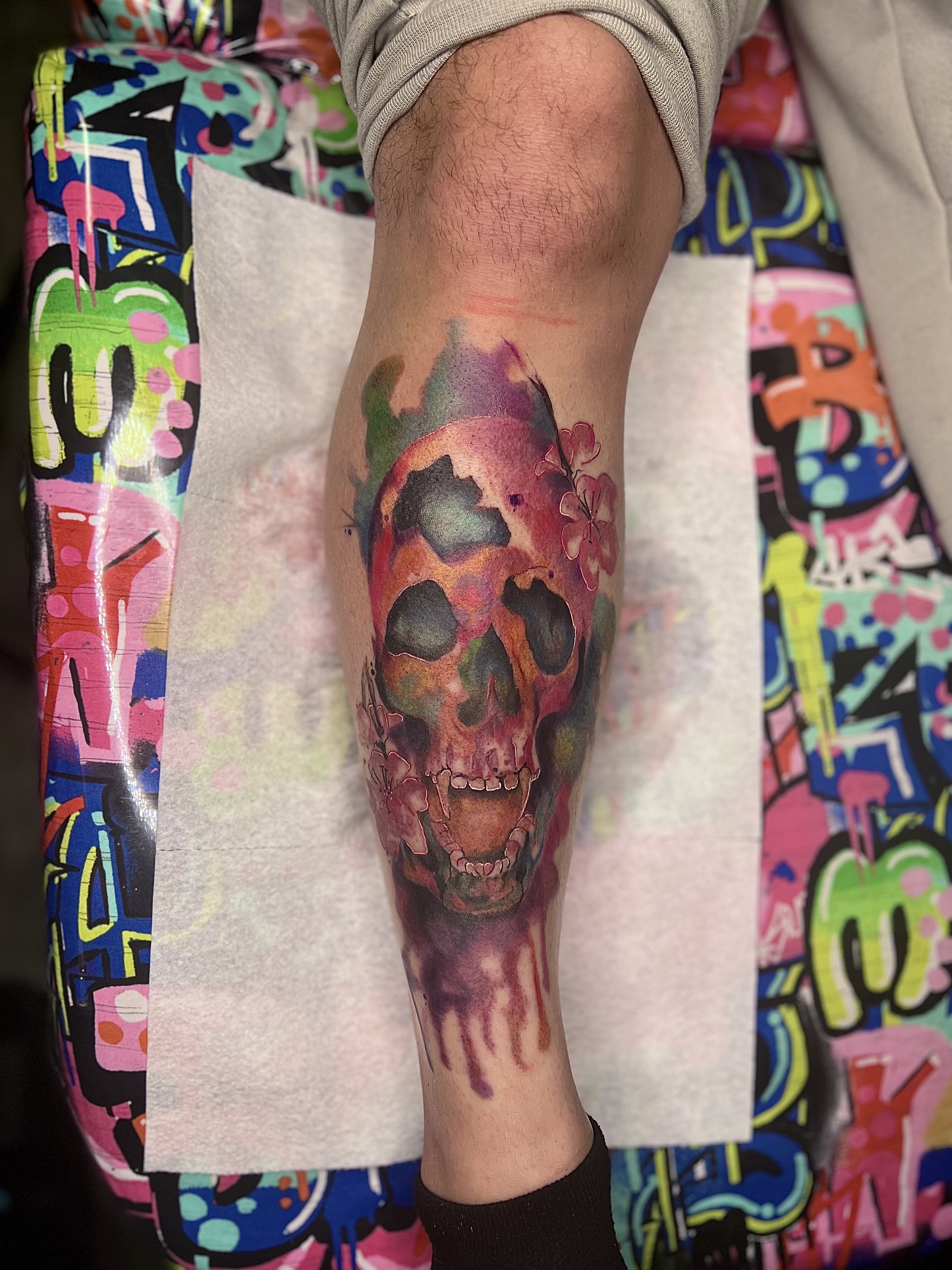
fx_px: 953
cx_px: 476
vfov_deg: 67.3
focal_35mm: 26
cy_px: 635
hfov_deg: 53.1
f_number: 1.5
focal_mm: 5.7
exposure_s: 1/419
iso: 50
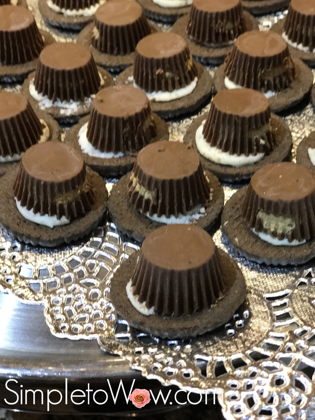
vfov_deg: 33.8
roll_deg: +6.3
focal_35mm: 57
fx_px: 692
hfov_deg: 25.7
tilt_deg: -44.1
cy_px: 210
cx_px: 158
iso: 250
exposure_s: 1/60
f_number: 2.8
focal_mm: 6.6
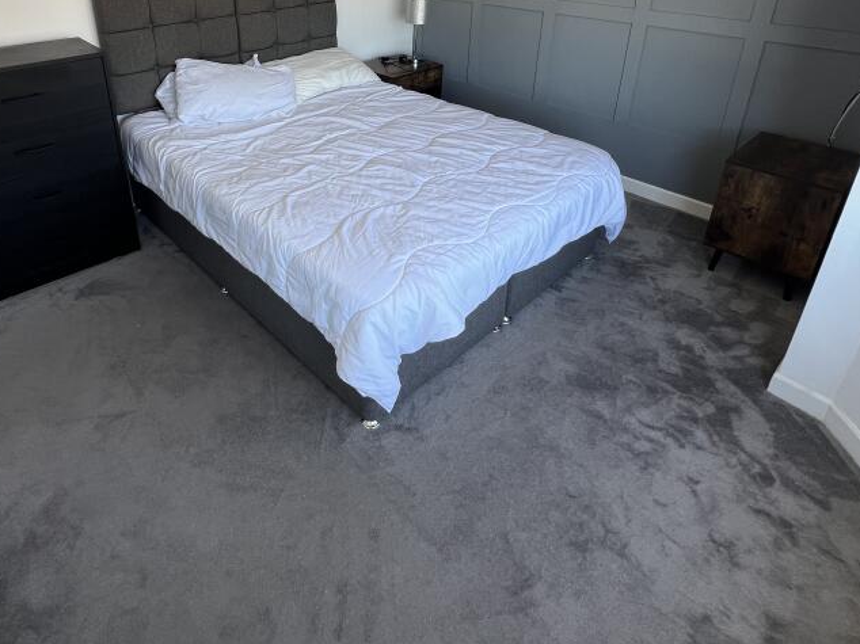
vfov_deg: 59.4
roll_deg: +1.0
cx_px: 349
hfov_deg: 78.2
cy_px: 148
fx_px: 522
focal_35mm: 21
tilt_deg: -23.0
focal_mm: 1.57
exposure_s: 1/99
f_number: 1.8
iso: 64
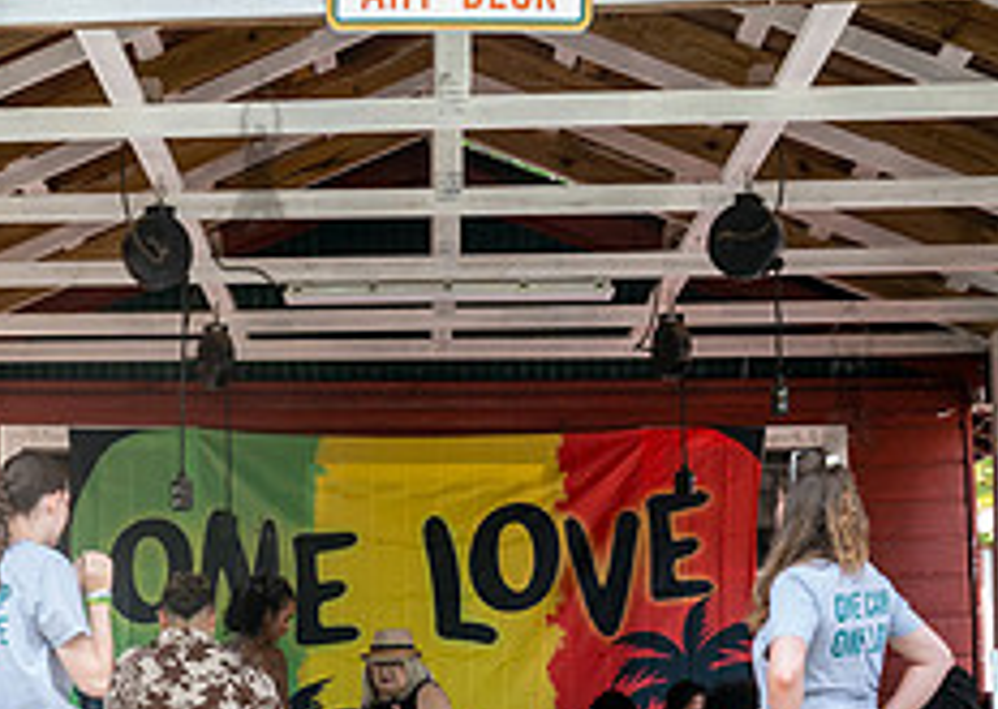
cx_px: 163
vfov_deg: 15.2
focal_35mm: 93
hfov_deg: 21.1
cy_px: 592
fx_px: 2632
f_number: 4.5
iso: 400
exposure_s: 1/160
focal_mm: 35
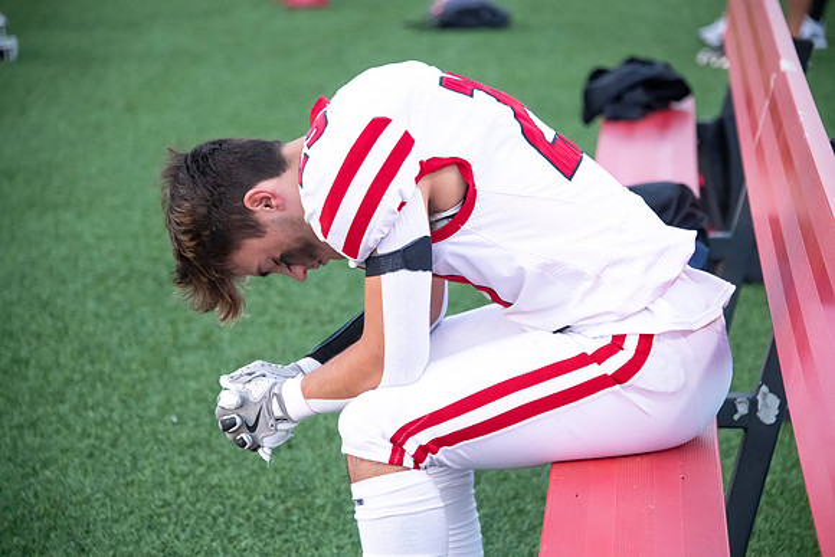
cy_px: 278
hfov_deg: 12.8
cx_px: 418
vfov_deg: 8.6
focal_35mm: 160
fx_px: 3712
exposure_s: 1/500
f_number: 5.6
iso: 4000
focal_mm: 160
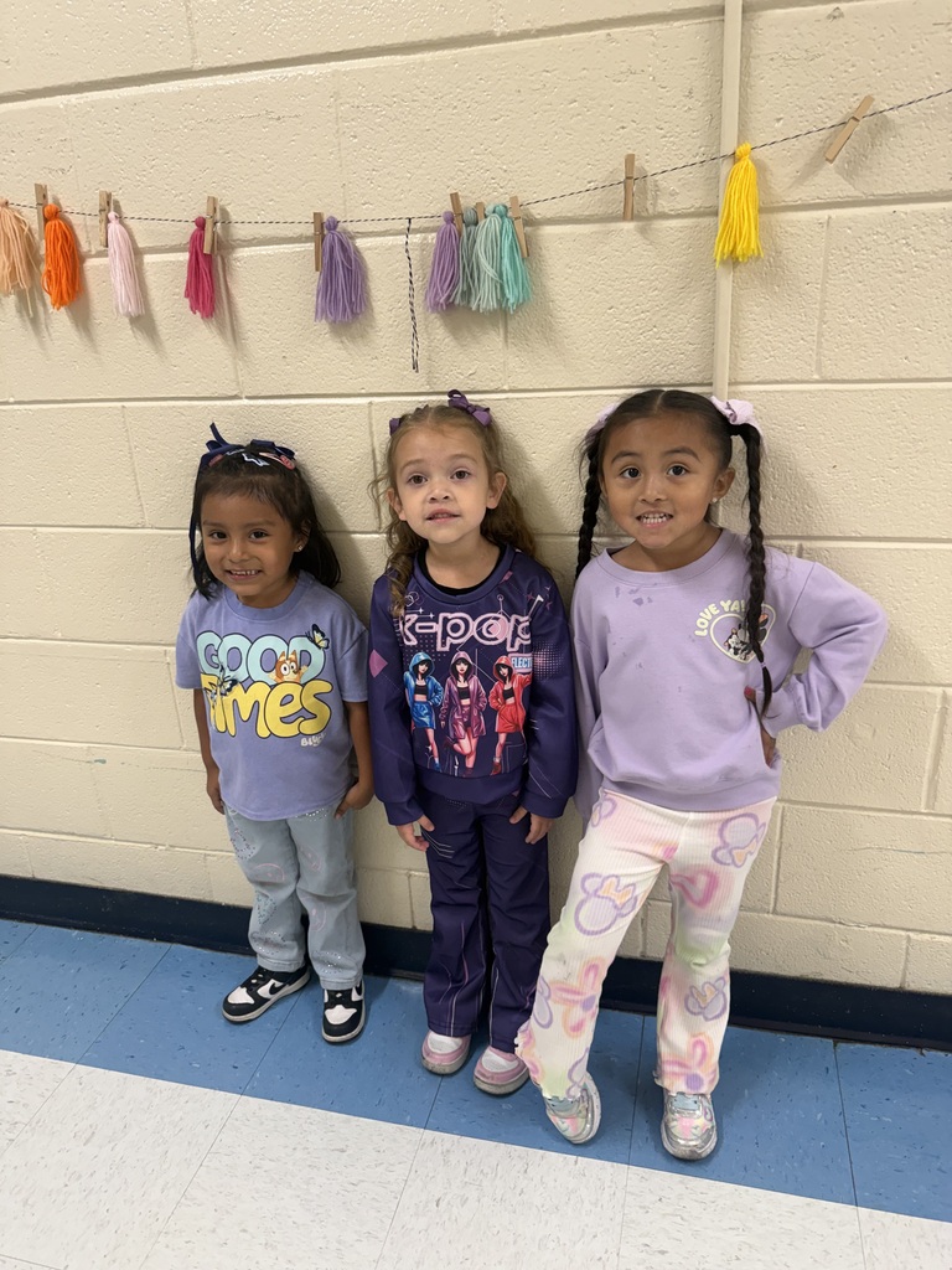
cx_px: 476
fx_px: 880
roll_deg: +4.1
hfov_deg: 56.8
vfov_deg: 71.6
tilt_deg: -19.9
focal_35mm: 24
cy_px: 635
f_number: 1.78
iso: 200
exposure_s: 1/120
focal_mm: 6.76
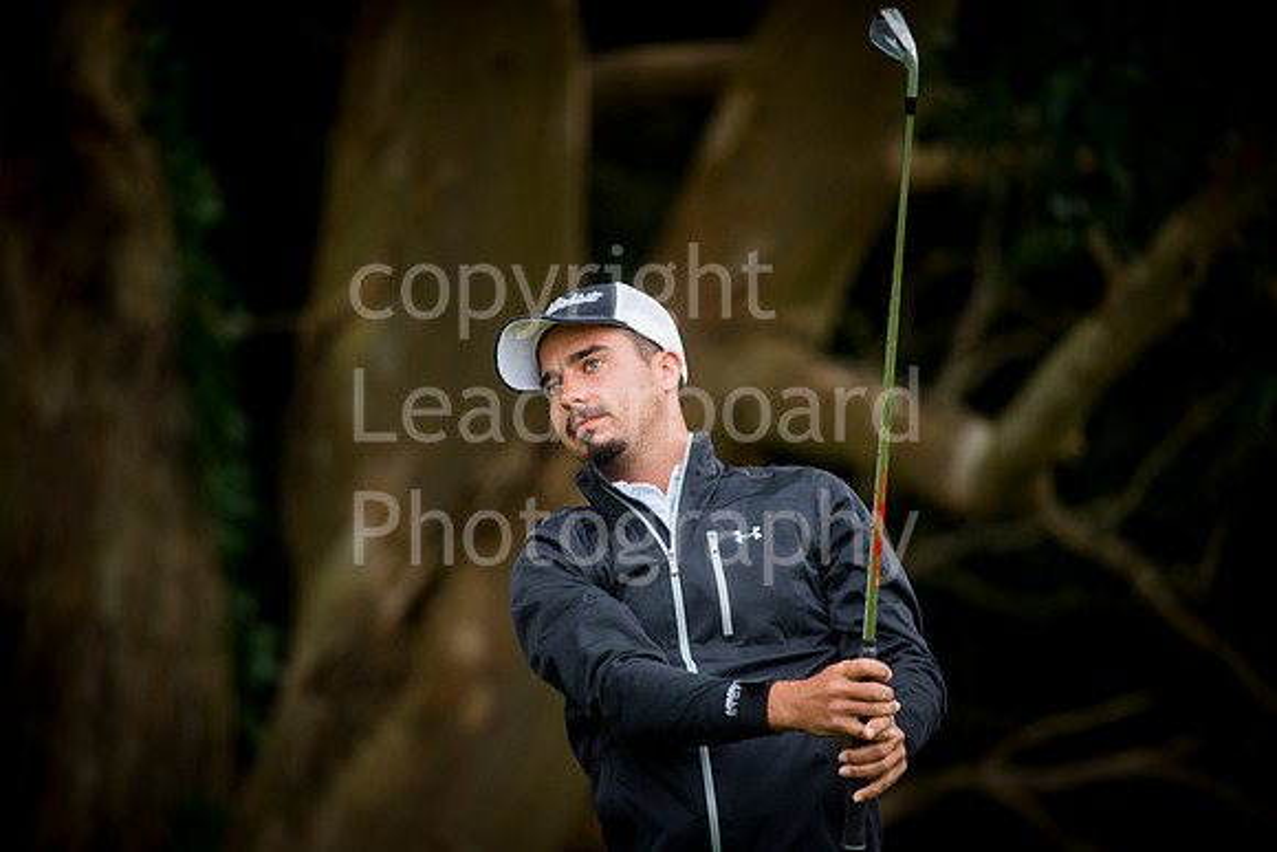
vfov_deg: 4.6
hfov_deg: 6.9
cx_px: 638
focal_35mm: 300
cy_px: 426
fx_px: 10644
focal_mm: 300
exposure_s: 1/1000
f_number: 4
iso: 1250
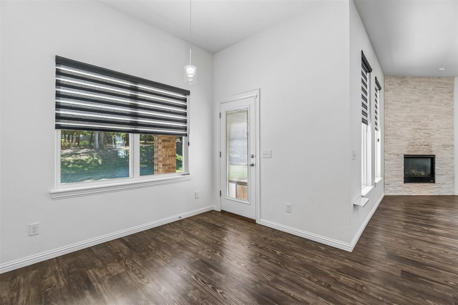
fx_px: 191
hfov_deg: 100.4
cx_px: 229
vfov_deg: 77.3
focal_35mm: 15
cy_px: 152
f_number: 6.3
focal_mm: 10
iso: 200
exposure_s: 1/25
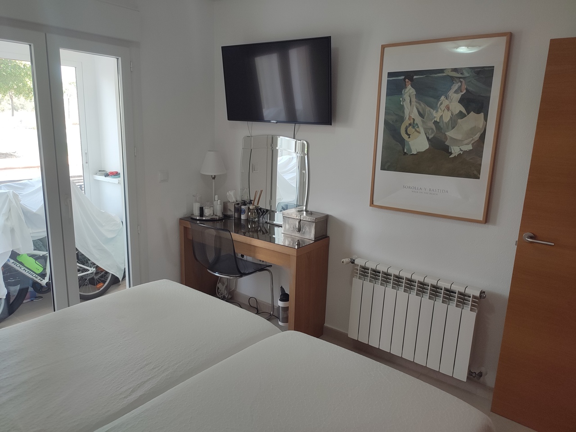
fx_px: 416
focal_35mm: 25
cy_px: 216
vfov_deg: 54.9
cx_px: 288
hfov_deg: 69.4
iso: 70
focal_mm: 6.04
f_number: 1.9
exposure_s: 1/50
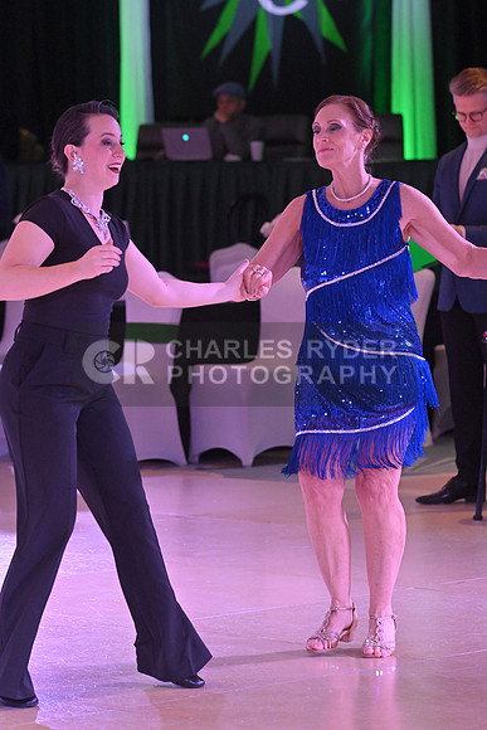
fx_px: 3650
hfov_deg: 7.6
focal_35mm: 180
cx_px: 244
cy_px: 365
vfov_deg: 11.4
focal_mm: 180
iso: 5000
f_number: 7.1
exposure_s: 1/400
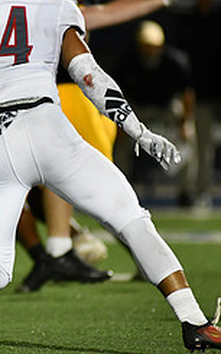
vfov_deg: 2.9
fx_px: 6971
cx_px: -43
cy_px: 187
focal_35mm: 723
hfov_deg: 1.8
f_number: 2.8
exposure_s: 1/1000
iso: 2000
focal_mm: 300
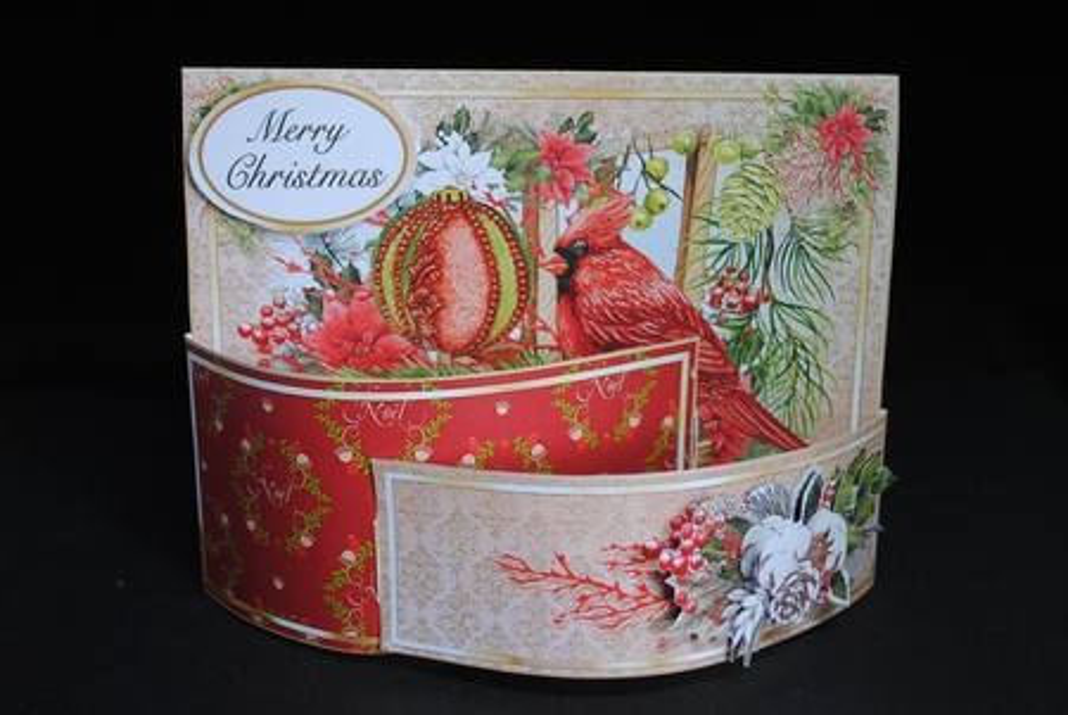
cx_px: 534
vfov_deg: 28.1
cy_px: 358
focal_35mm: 48
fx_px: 1425
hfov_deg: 41.1
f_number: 4.8
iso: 280
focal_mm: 32
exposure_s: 1/30
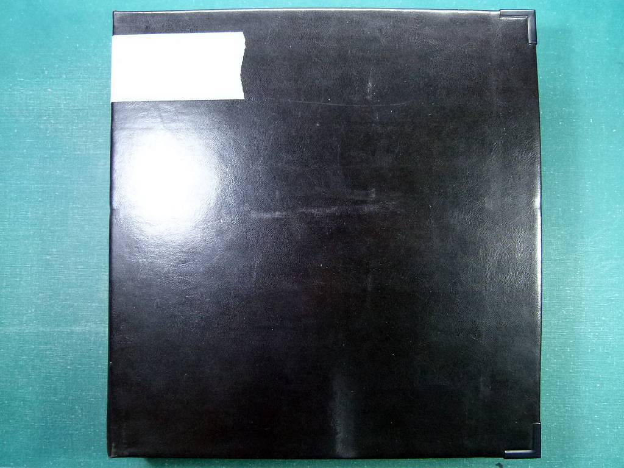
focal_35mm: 25
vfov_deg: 54.9
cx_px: 312
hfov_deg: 69.4
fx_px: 451
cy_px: 234
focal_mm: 4.5
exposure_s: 1/60
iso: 320
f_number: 2.8
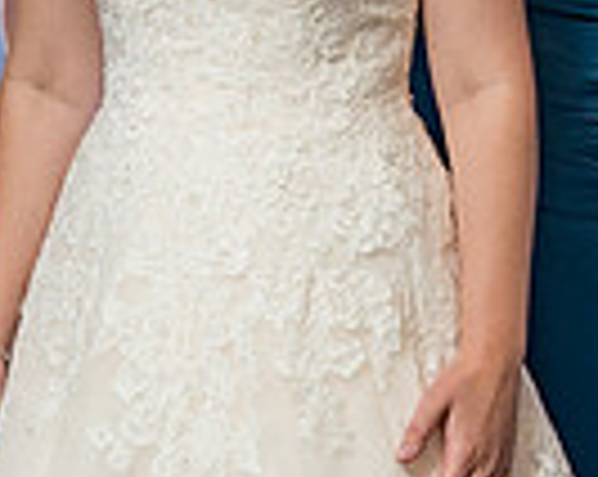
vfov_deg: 7.9
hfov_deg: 10.0
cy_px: -91
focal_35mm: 193
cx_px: 430
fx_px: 3411
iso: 1000
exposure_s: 1/200
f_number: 5.6
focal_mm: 44
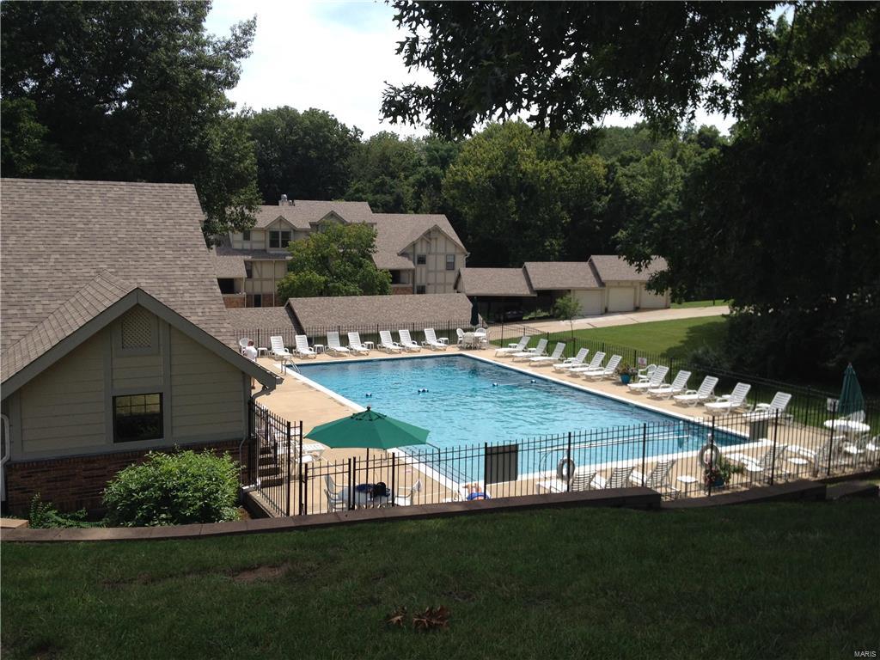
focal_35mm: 35
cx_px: 440
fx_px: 890
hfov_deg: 52.6
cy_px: 330
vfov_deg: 40.7
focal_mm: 4.28
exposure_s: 1/1314
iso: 50
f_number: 2.4
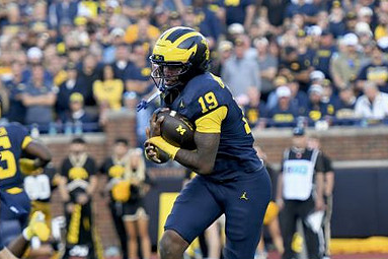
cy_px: 164
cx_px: 219
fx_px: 3781
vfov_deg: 3.9
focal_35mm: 351
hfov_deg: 5.9
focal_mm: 155
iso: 800
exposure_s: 1/1000
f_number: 2.8
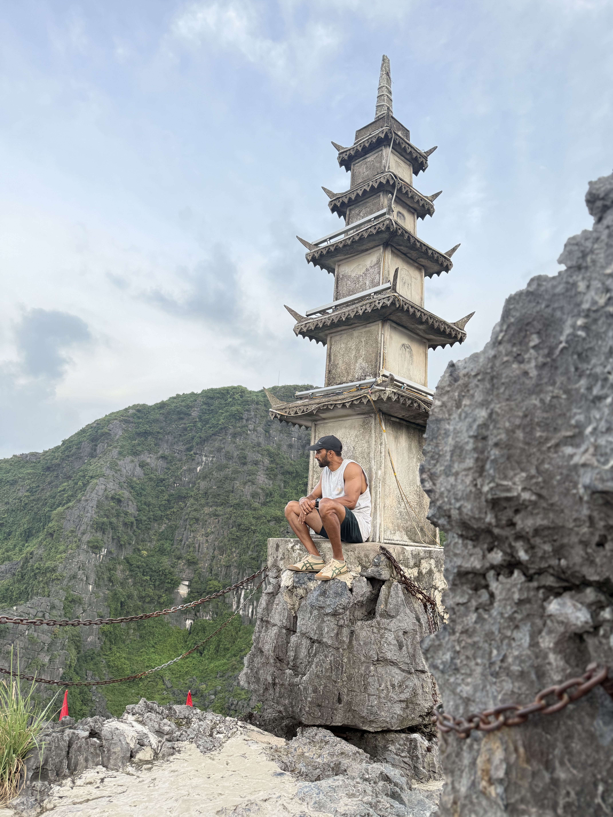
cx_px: 306
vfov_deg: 71.6
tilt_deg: +15.0
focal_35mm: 24
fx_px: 567
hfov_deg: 56.8
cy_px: 408
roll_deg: -2.8
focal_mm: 6.76
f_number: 1.78
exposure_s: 1/161
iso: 100
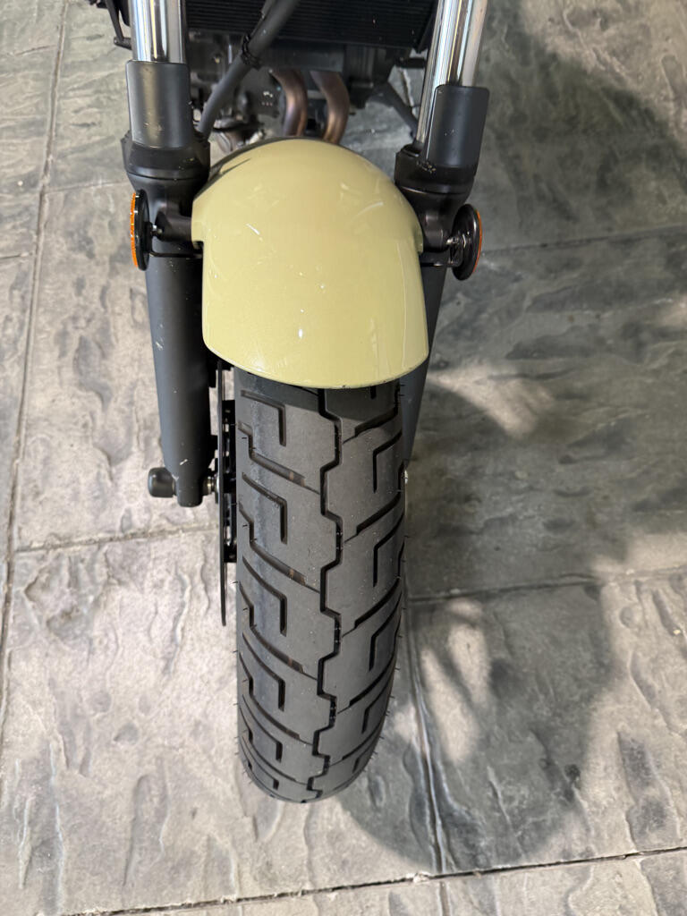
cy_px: 458
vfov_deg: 71.6
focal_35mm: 24
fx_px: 635
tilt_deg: -71.3
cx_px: 344
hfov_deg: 56.8
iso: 160
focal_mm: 6.76
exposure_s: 1/60
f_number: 1.78
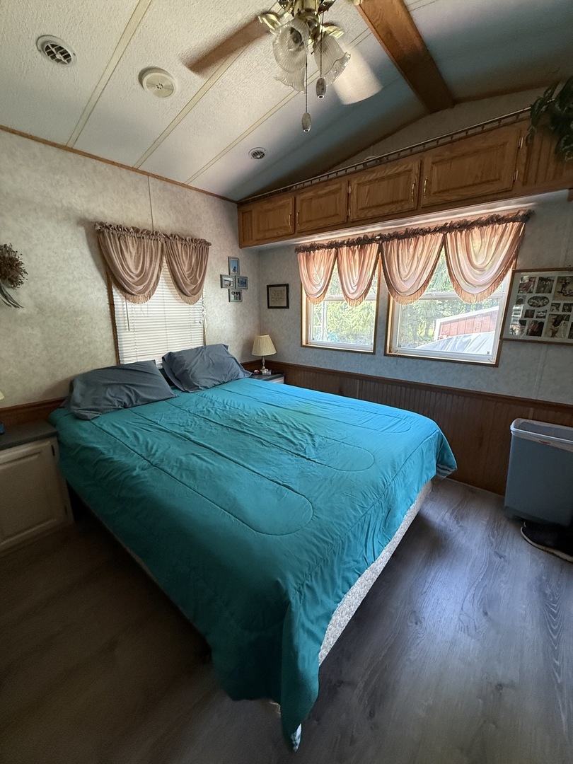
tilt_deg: -13.2
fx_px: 309
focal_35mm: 14
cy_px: 382
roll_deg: -0.4
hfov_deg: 85.7
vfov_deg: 102.1
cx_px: 286
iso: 320
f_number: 2.2
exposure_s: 1/63
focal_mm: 2.22
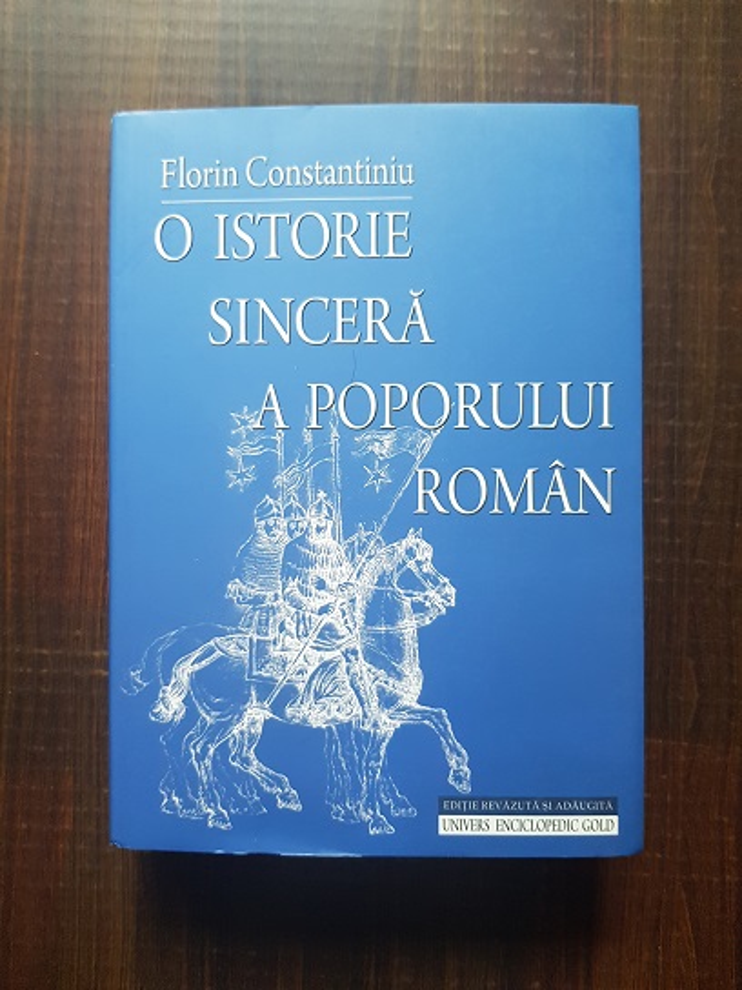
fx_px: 743
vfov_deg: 67.3
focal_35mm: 26
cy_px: 495
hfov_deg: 53.1
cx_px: 371
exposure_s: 1/33
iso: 200
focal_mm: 4.3
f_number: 1.7
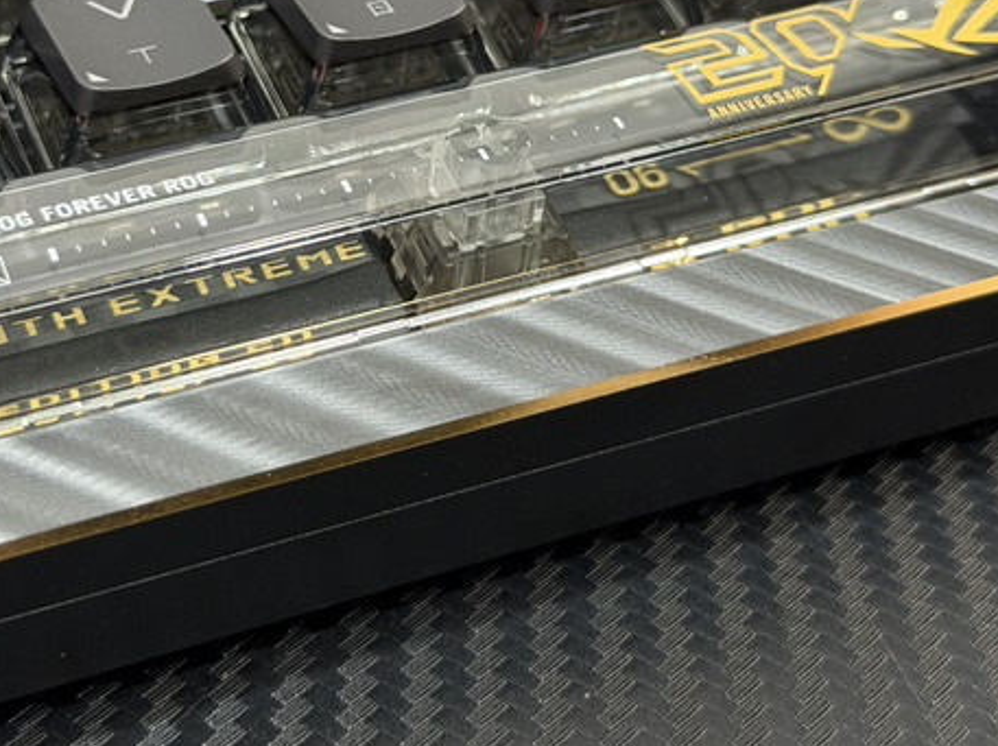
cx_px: 389
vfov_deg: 17.8
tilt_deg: -34.5
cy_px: 136
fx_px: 2362
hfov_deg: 23.8
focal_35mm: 82
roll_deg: +0.4
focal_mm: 6.76
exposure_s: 1/40
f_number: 1.78
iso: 320
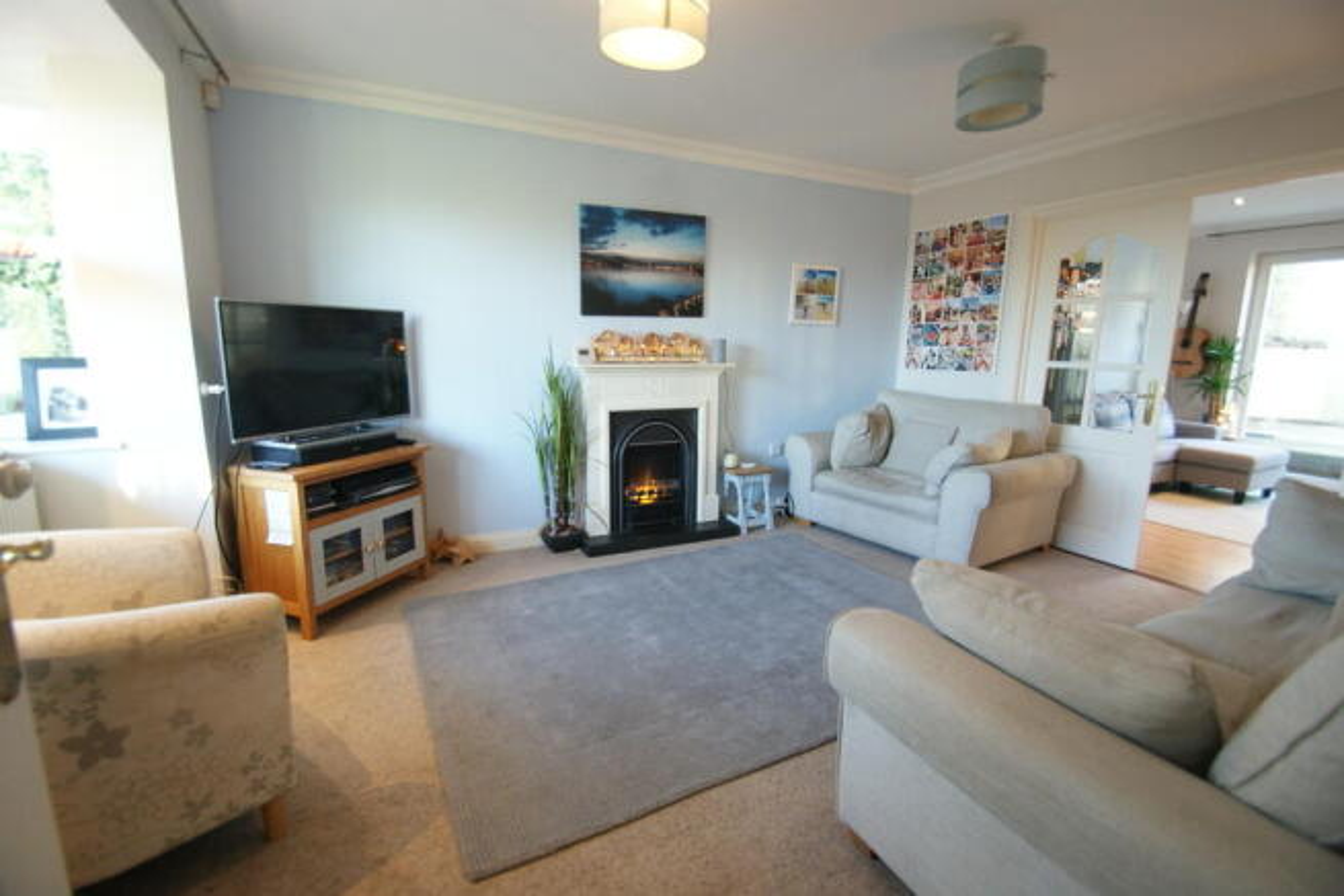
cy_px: 448
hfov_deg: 100.4
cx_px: 672
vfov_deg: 77.4
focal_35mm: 15
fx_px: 560
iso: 400
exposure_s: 1/30
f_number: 3.5
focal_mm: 10
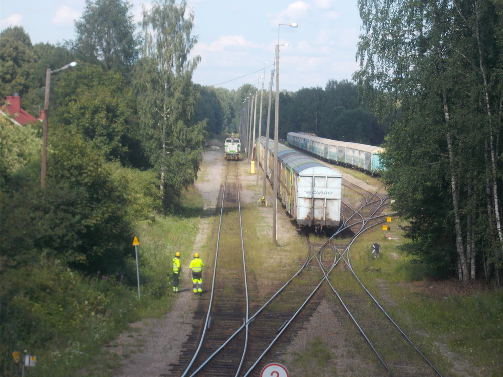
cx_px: 252
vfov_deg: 11.4
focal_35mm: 130
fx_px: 1889
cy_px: 188
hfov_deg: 15.2
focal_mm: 23
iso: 80
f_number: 6.5
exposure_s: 1/125
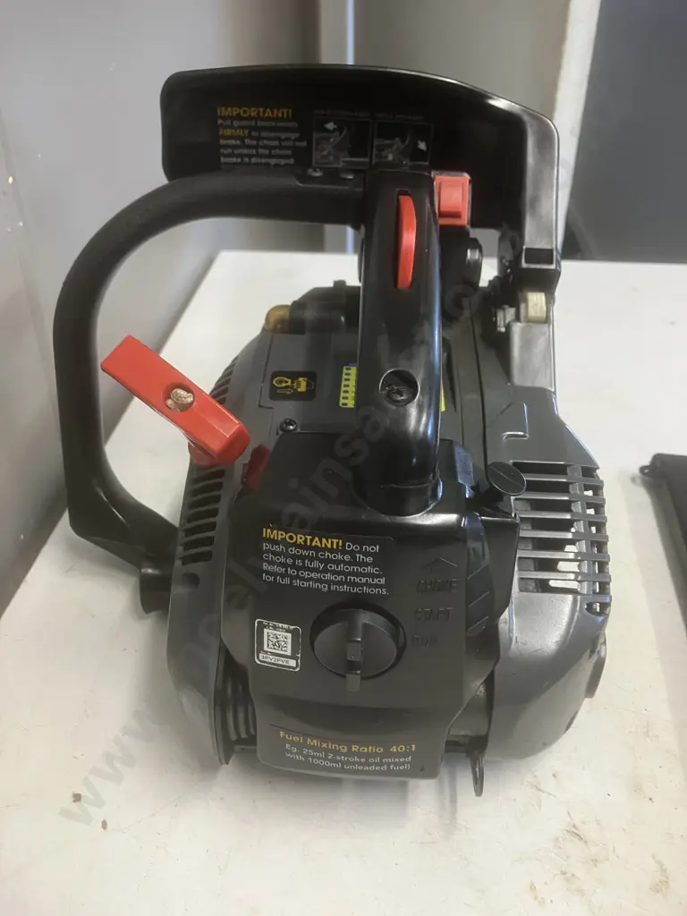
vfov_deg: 63.4
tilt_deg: -33.6
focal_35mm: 28
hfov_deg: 49.7
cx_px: 344
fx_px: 741
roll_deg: +0.9
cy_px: 458
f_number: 1.8
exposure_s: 1/50
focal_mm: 3.99
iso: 100
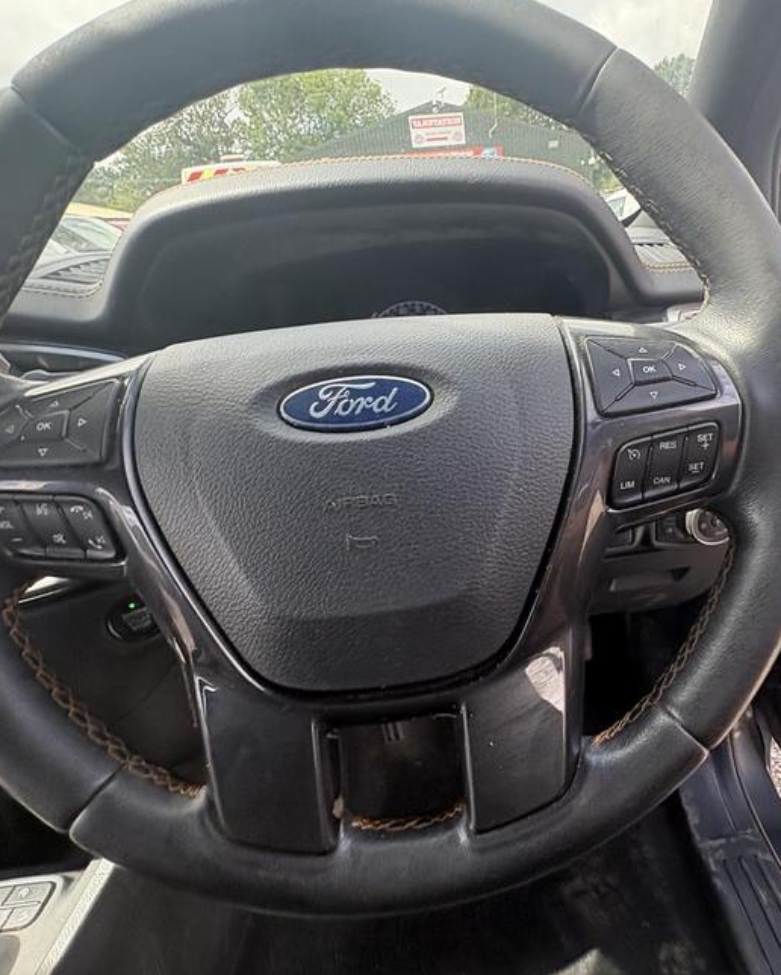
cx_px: 504
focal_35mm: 19
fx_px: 548
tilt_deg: -25.6
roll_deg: +2.0
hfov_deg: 69.4
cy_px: 492
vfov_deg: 83.2
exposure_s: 1/140
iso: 64
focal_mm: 2.22
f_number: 2.2
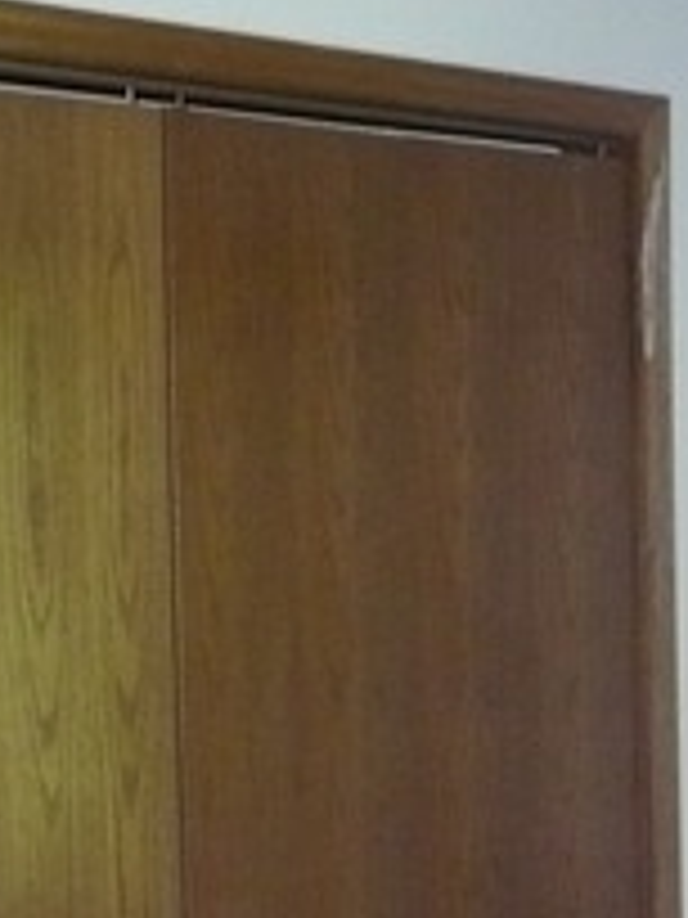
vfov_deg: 16.7
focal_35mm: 116
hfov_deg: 12.3
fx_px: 3074
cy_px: 855
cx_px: 935
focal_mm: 6.1
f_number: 2.8
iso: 320
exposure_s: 1/30
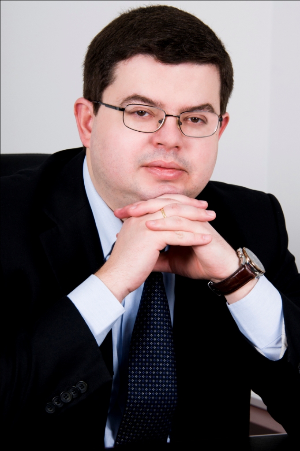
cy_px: 226
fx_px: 2294
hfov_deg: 7.5
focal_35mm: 183
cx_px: 150
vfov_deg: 11.2
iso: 200
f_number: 10
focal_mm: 122
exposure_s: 1/125
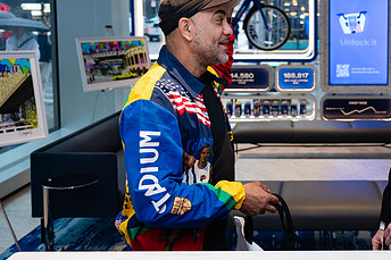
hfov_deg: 37.6
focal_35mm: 51
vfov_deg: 26.2
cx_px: 310
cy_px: 73
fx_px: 554
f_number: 4
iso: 500
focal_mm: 30
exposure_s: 1/160
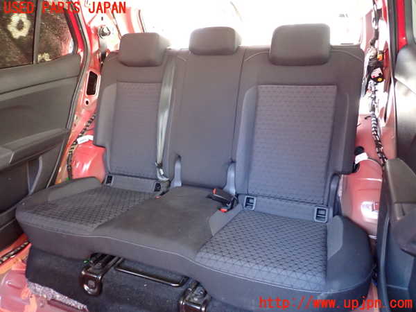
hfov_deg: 69.4
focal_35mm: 25
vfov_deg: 54.9
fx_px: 300
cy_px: 156
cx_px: 208
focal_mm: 4.5
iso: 1000
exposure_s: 1/60
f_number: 2
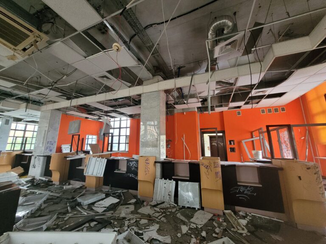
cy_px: 122
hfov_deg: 106.2
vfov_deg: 89.9
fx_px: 122
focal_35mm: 13
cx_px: 163
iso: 400
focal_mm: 1.74
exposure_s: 1/33
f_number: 2.2
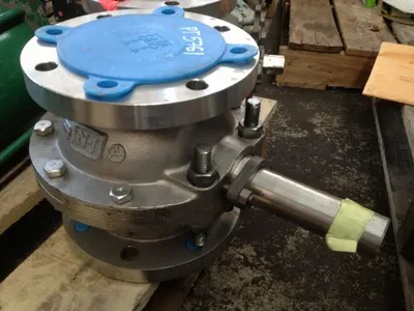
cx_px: 207
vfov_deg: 40.7
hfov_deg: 52.6
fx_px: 419
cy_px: 156
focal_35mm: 35
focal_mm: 4.28
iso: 160
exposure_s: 1/20
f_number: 2.4
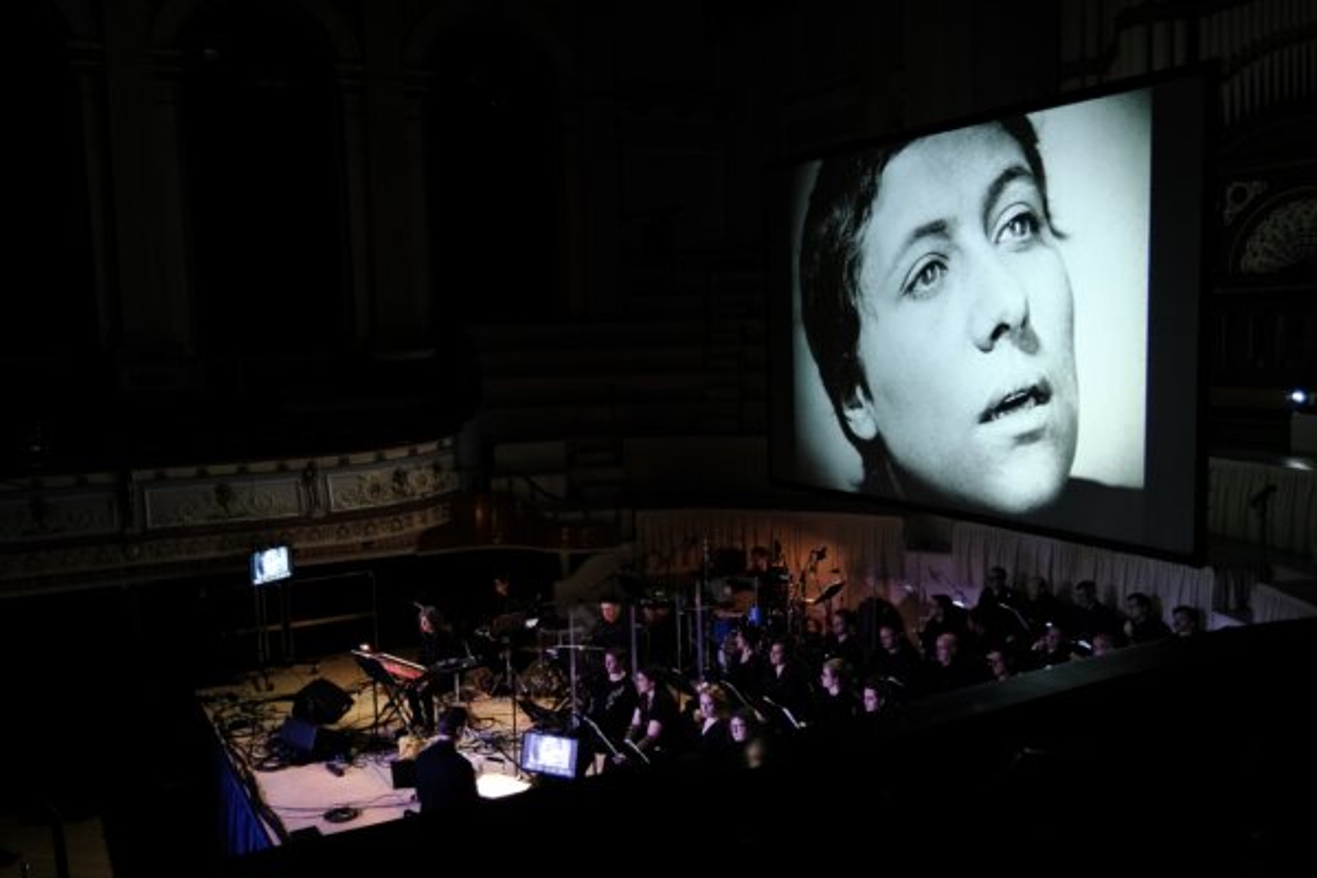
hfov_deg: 60.3
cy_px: 439
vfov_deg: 42.3
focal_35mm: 31
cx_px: 658
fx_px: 1134
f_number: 2.8
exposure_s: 1/40
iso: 2000
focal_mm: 20.6
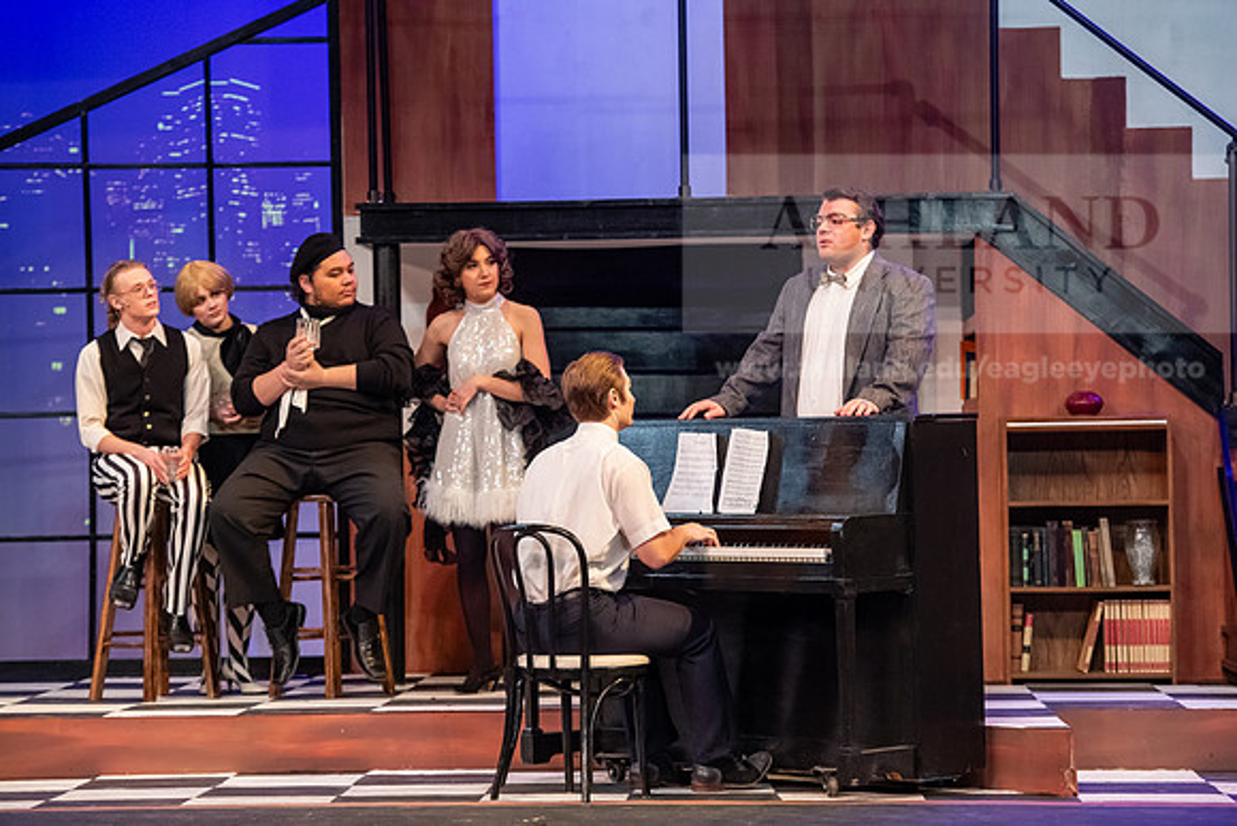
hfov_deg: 16.8
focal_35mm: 122
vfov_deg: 11.2
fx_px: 4193
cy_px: 413
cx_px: 618
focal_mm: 122
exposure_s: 1/200
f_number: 3.5
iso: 3200
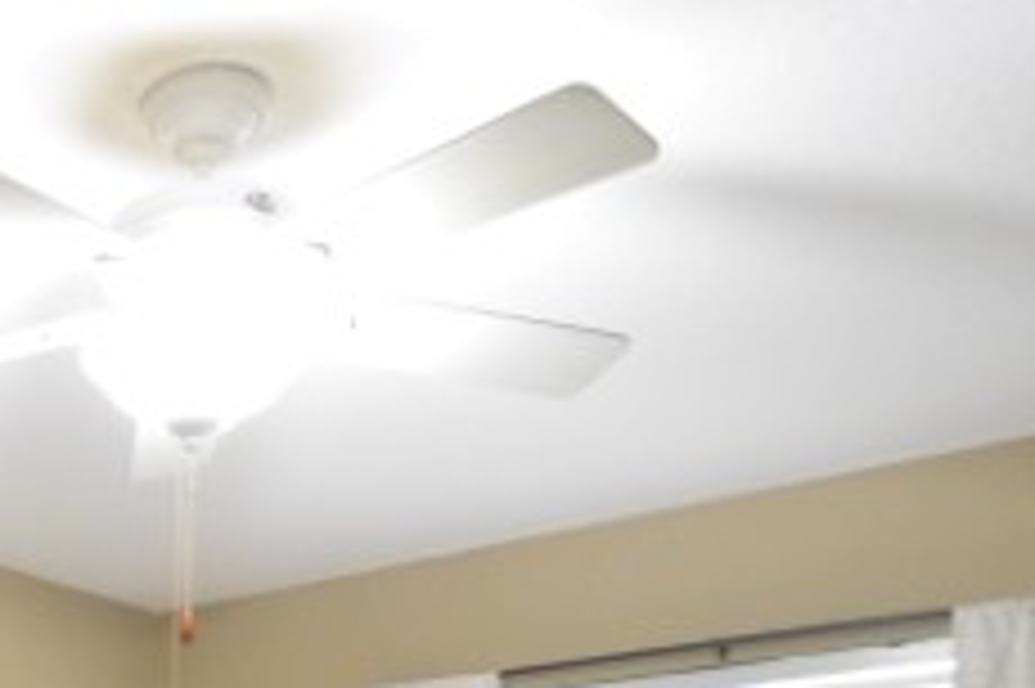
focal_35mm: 47
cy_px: 1012
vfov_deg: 23.4
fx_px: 1350
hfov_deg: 36.3
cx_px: -72
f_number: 3.5
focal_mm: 10
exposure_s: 1/60
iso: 4000
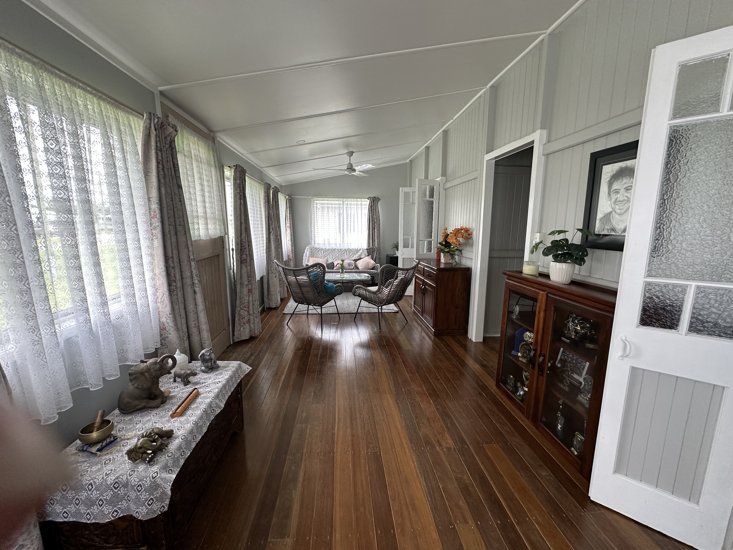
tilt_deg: -9.6
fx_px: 296
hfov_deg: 102.1
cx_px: 366
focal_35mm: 14
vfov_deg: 85.7
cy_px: 275
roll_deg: -1.3
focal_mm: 2.22
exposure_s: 1/99
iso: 160
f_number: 2.2
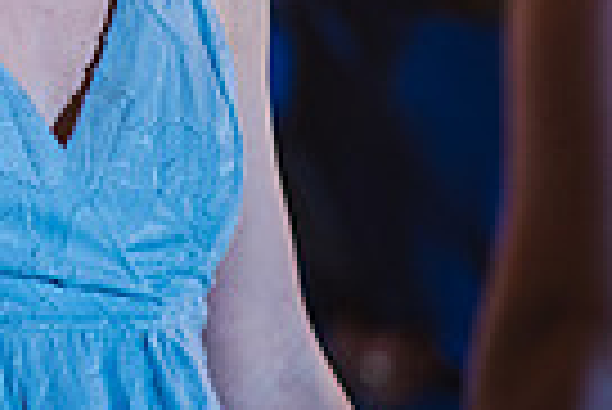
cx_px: -36
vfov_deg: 3.8
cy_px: -239
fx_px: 6143
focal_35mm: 361
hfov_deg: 5.7
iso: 1600
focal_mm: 85
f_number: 2
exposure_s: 1/200
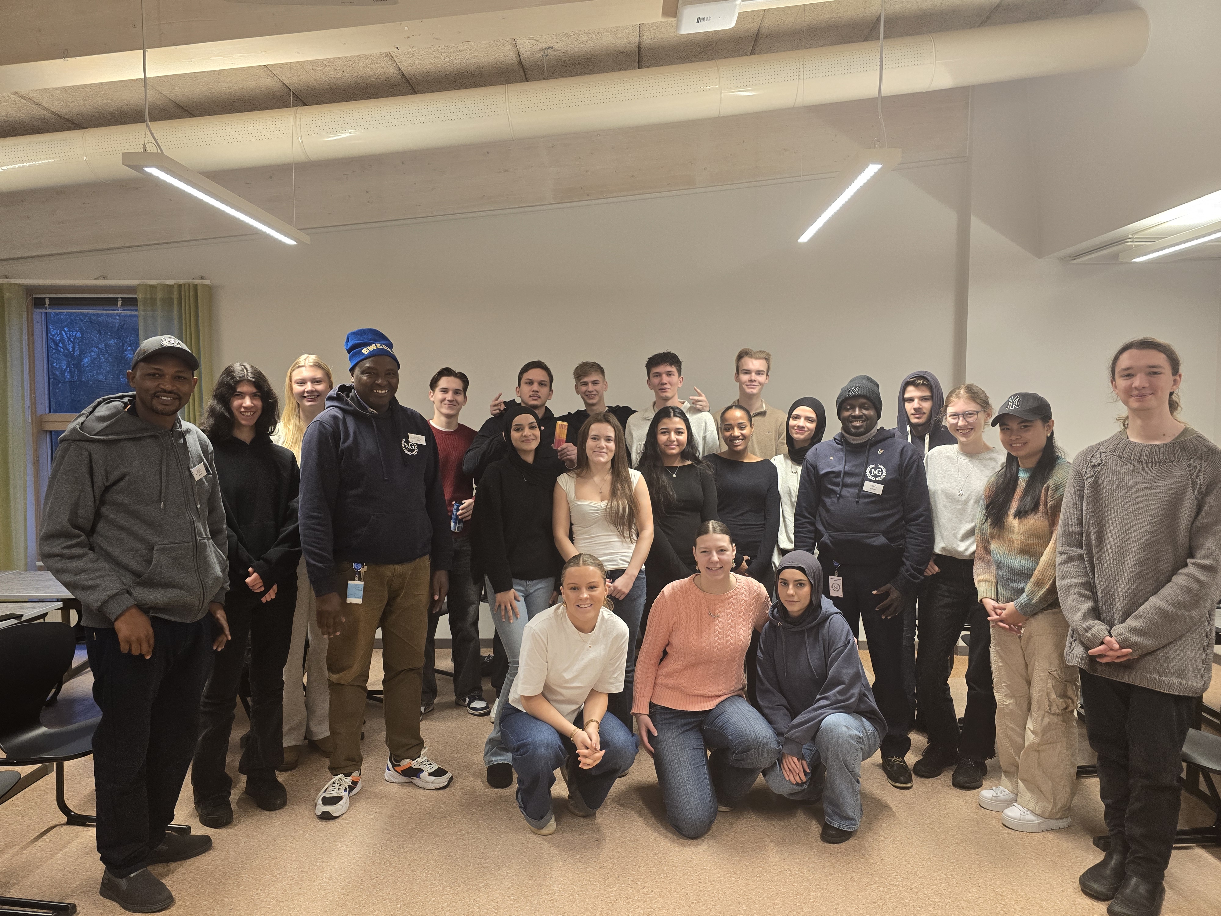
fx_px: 811
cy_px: 458
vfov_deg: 58.9
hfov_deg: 73.9
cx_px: 610
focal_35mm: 23
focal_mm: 6.3
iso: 200
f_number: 1.7
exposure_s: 1/100
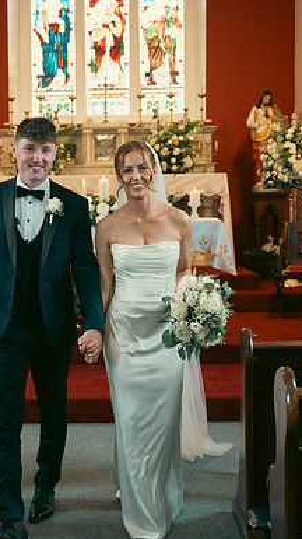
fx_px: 856
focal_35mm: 60
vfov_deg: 34.9
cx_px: 78
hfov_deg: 19.9
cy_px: 270
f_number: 3.5
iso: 3200
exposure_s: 1/200
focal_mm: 38
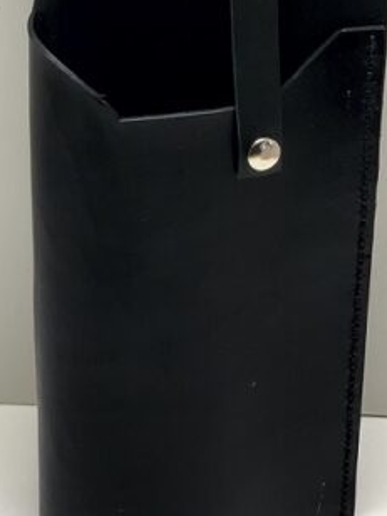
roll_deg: -0.2
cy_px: -34
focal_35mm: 135
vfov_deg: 14.3
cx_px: 198
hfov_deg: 11.0
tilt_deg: -30.3
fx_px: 2012
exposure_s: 1/60
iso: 64
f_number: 2.4
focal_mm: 6
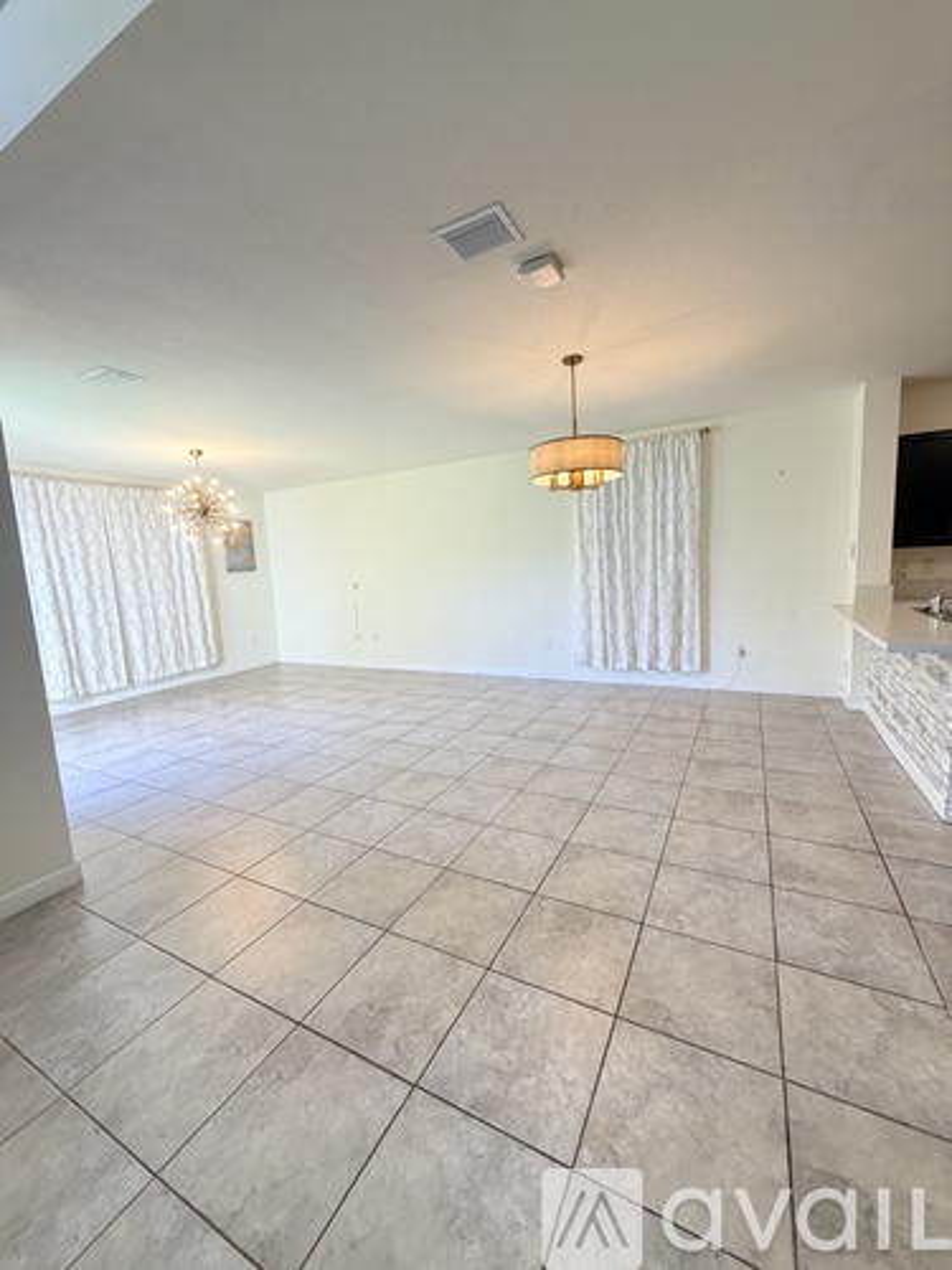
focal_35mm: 14
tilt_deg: -5.8
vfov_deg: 102.1
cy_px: 635
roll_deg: +2.8
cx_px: 476
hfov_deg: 85.7
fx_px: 513
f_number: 2.2
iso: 320
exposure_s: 1/60
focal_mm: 2.22
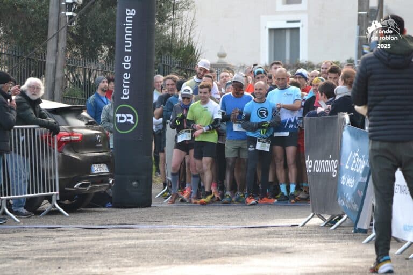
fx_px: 2581
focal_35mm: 225
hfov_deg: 9.1
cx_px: 206
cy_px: 138
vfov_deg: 6.1
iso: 1100
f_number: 5
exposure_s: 1/500
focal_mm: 150
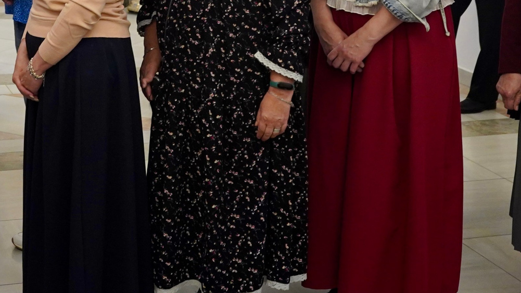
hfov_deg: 27.3
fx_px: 1036
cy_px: -52
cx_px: 62
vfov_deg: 15.5
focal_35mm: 75
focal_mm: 28
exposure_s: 1/160
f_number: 2.8
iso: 2500
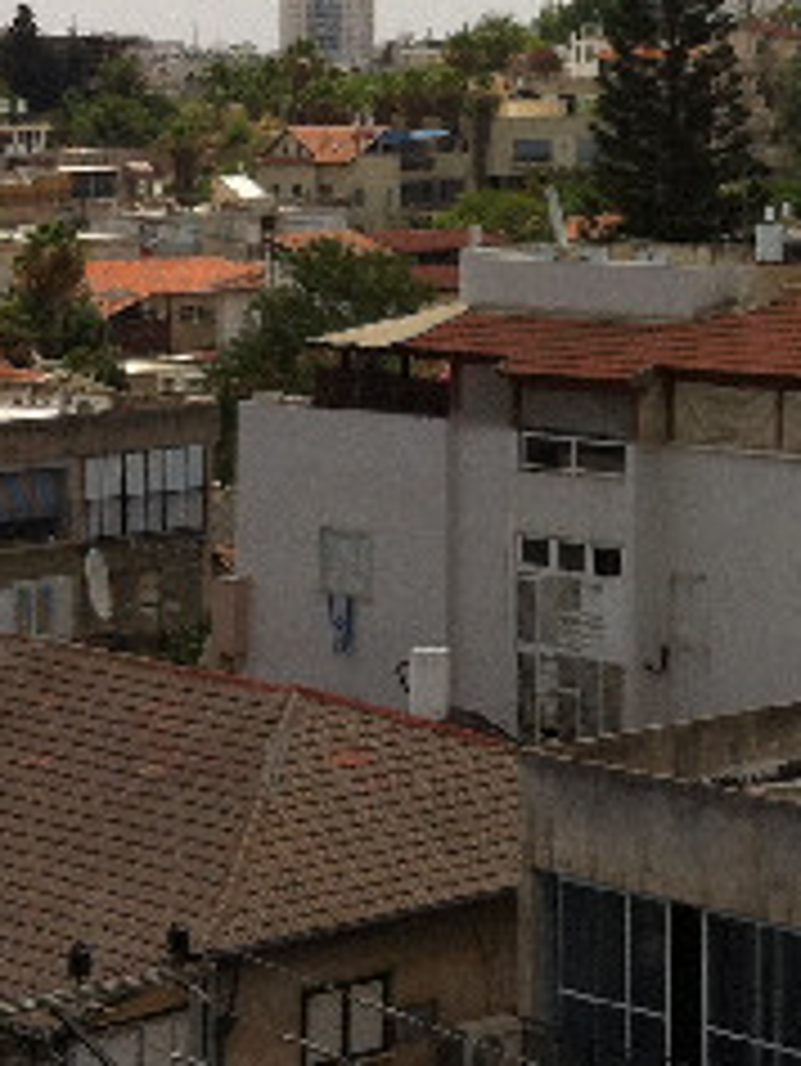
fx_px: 3637
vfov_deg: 16.3
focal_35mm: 118
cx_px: 914
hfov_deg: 12.3
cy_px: -16
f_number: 2.8
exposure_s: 1/2742
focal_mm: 3.85
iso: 80
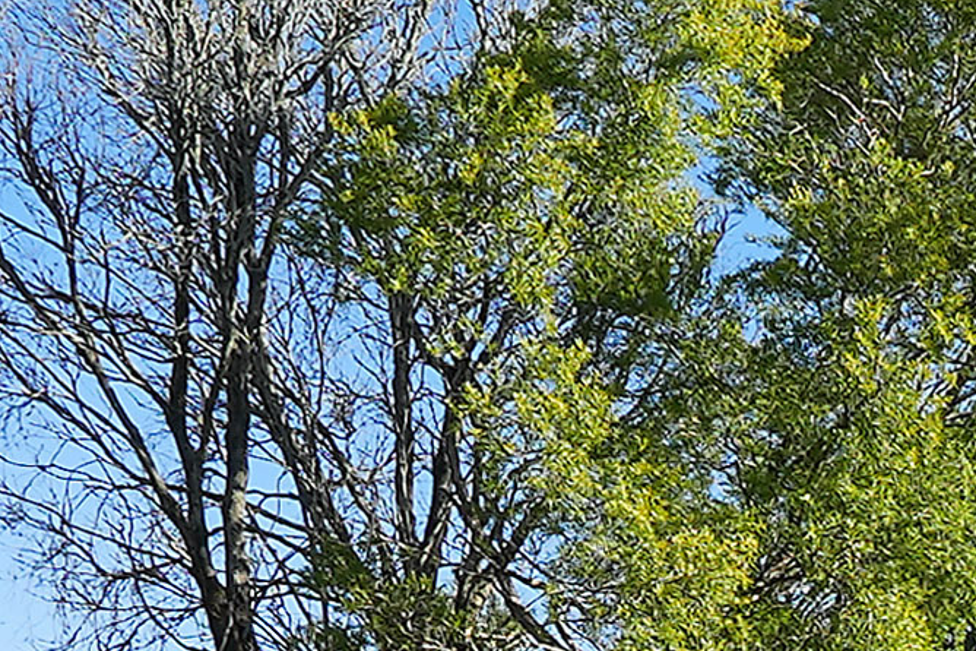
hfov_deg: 15.6
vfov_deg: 12.0
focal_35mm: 99
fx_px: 2683
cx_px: 2038
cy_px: 1391
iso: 100
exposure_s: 1/40
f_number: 10
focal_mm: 16
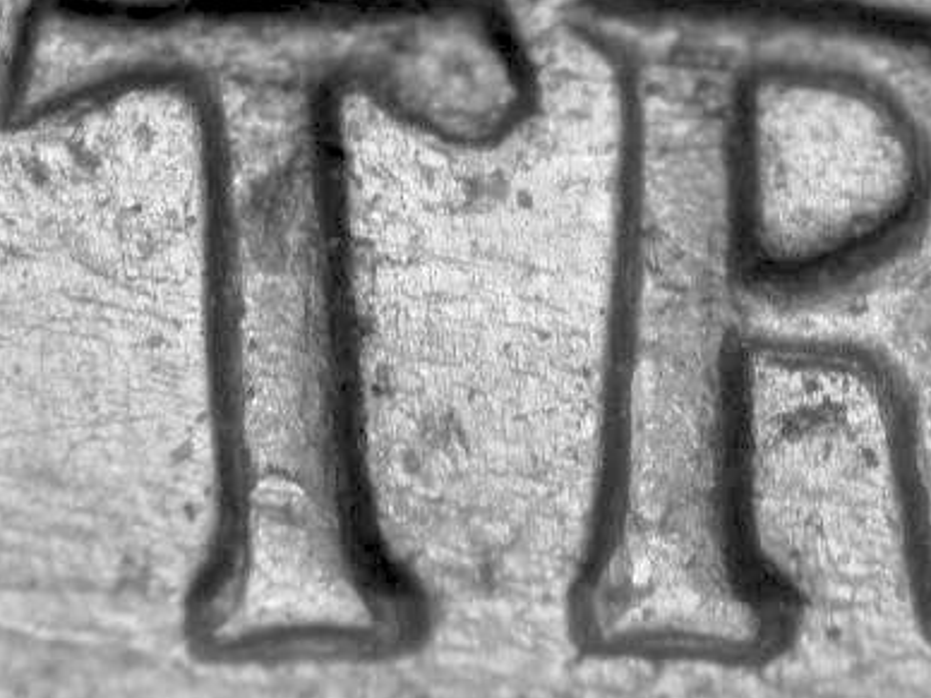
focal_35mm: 216
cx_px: 492
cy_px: 295
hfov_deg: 9.2
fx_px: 5809
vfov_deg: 6.9
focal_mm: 27.1
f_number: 4.6
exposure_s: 1/14.3
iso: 100
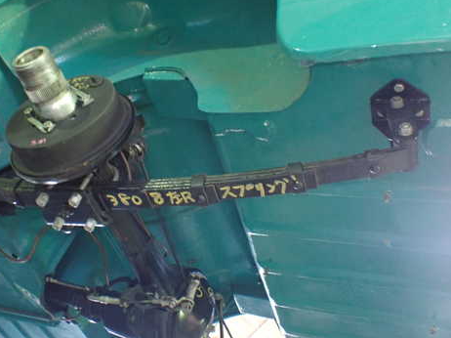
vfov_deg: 36.7
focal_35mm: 39
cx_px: 187
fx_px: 508
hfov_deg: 47.7
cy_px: 145
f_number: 2.3
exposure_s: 1/40
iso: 800
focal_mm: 5.4
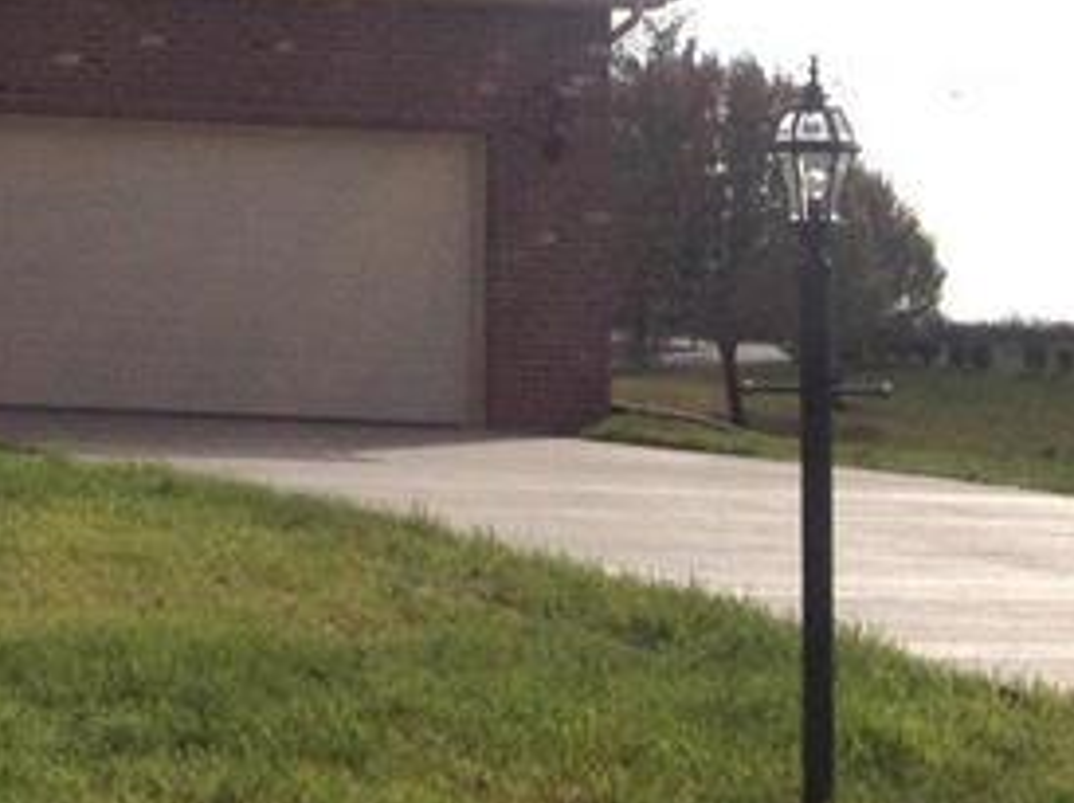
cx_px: -768
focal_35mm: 131
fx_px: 4061
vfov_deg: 11.2
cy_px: 86
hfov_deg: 13.7
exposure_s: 1/5025
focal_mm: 4.28
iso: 50
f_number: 2.4
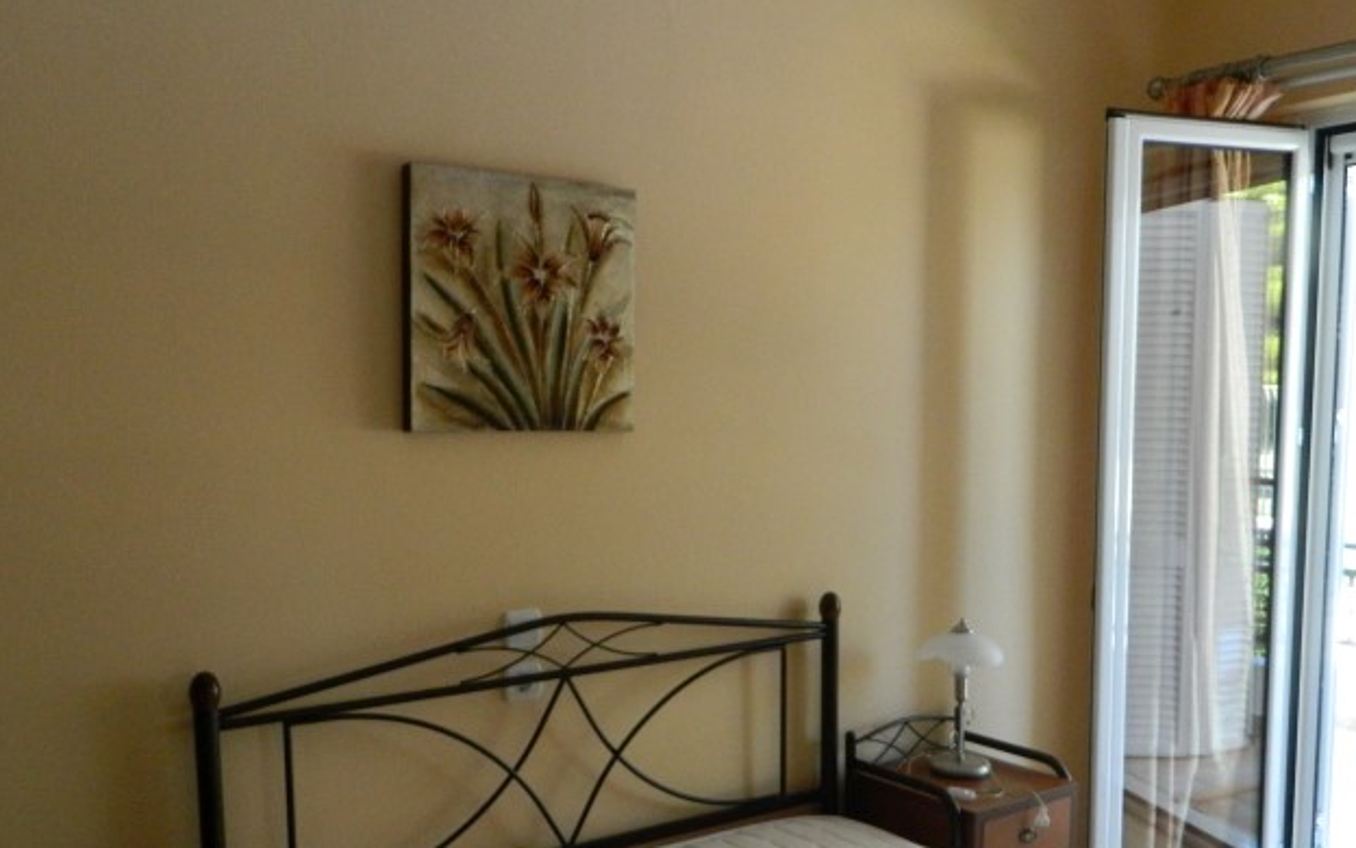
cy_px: 539
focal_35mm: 34
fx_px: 1256
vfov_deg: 37.0
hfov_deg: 56.7
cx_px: 687
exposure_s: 1/100
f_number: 3.1
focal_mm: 4.5
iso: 400
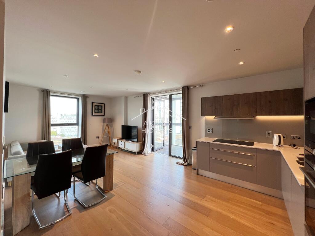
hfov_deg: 106.2
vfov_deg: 89.9
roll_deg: -0.7
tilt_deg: +0.4
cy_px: 118
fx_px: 118
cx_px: 158
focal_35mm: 13
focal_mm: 1.57
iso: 64
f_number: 1.8
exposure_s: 1/100
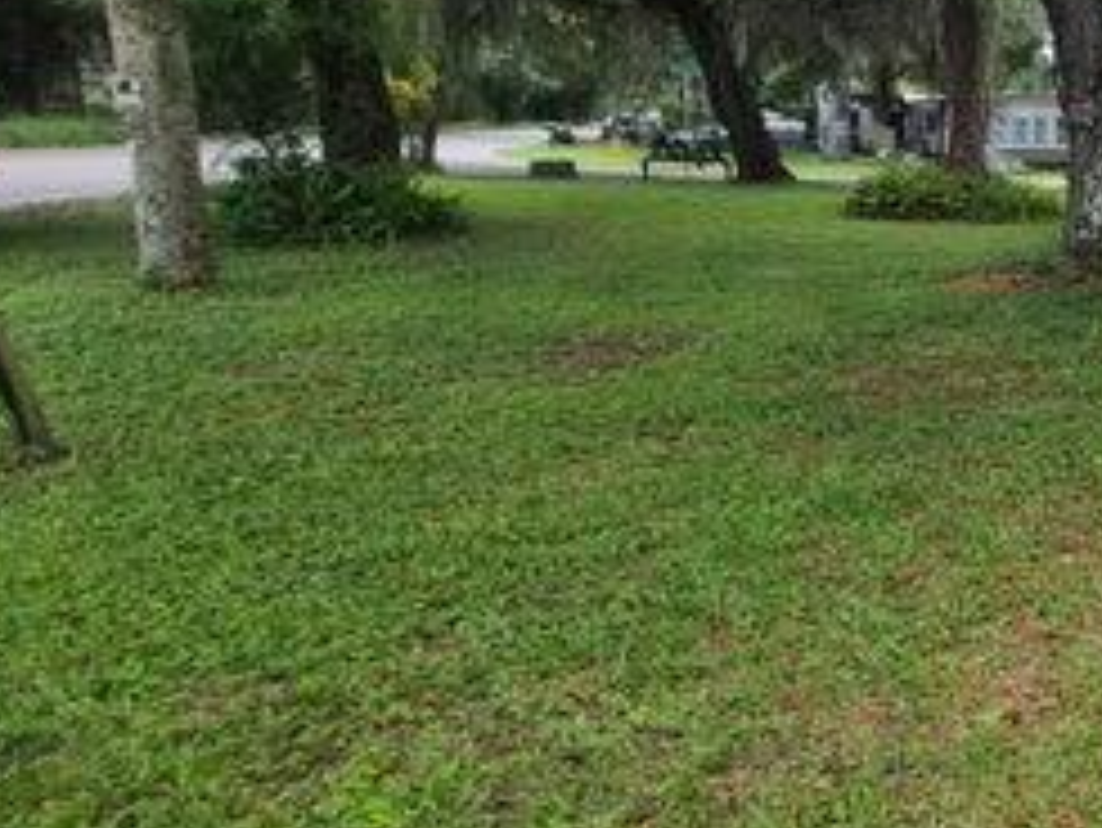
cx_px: 1376
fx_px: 1083
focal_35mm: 34
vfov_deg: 41.4
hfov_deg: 37.6
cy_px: 292
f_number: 2.2
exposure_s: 1/313
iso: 40
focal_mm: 1.74
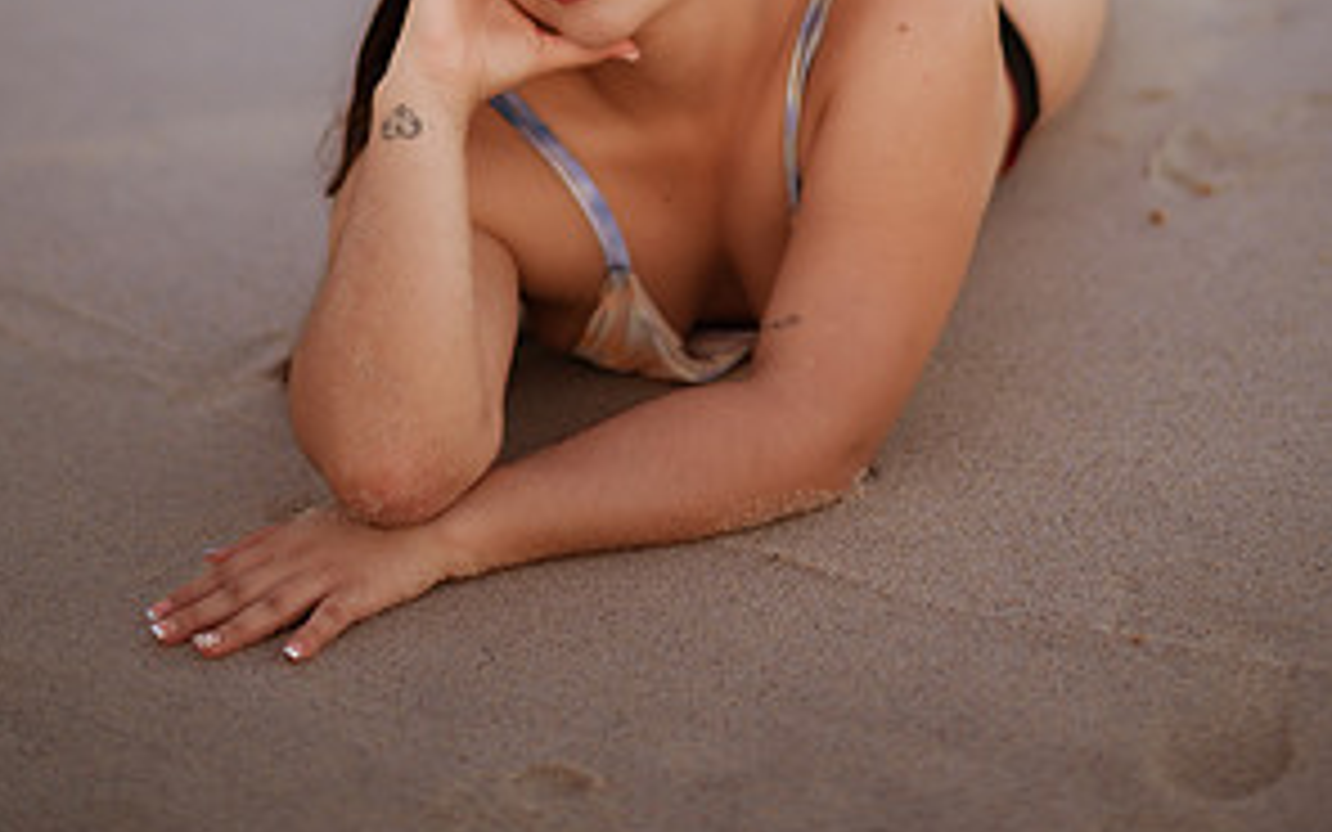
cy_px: -117
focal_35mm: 90
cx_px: 662
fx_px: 3267
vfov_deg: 14.2
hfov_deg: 23.0
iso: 125
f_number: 1.4
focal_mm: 58
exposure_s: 1/400
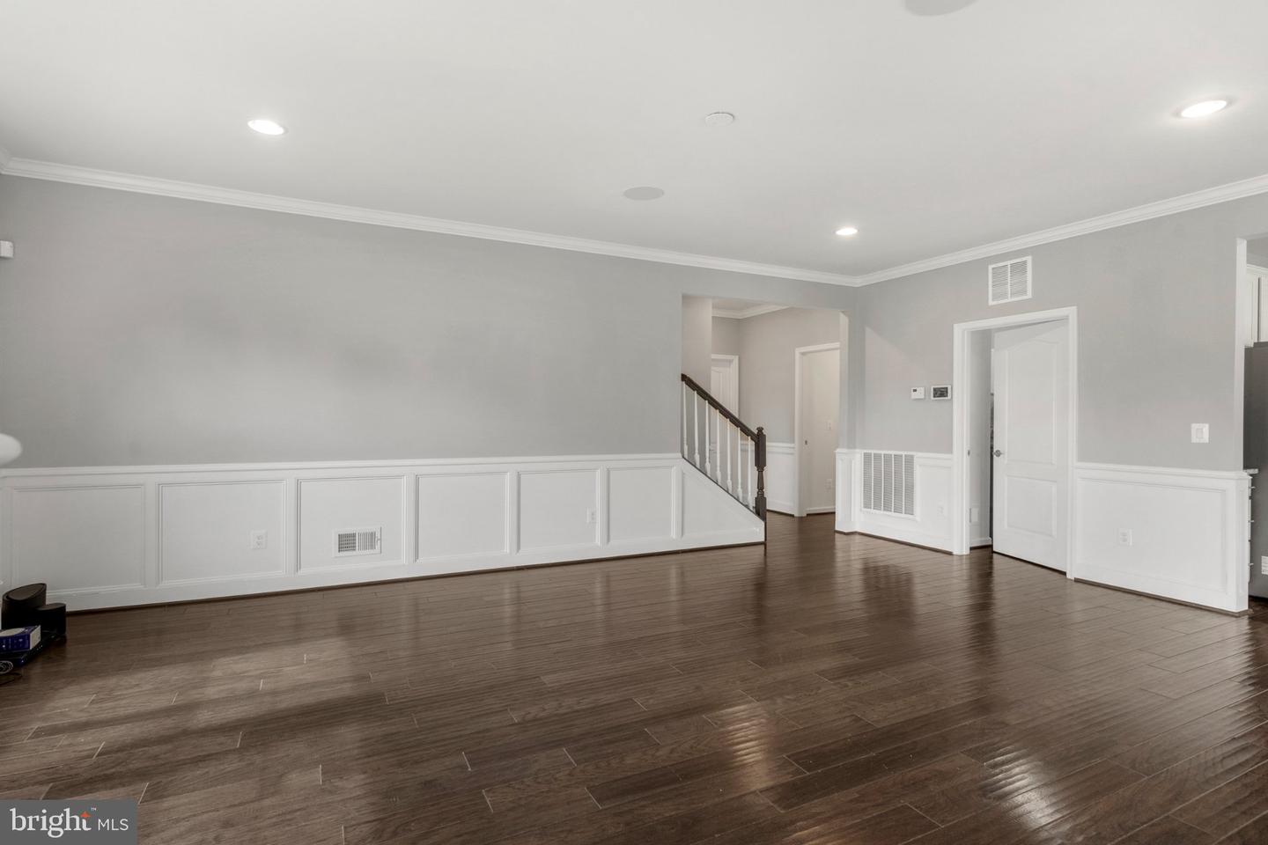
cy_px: 422
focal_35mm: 16
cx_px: 634
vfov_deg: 73.7
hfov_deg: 96.7
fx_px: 564
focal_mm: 16
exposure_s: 1/13
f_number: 8
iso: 1250
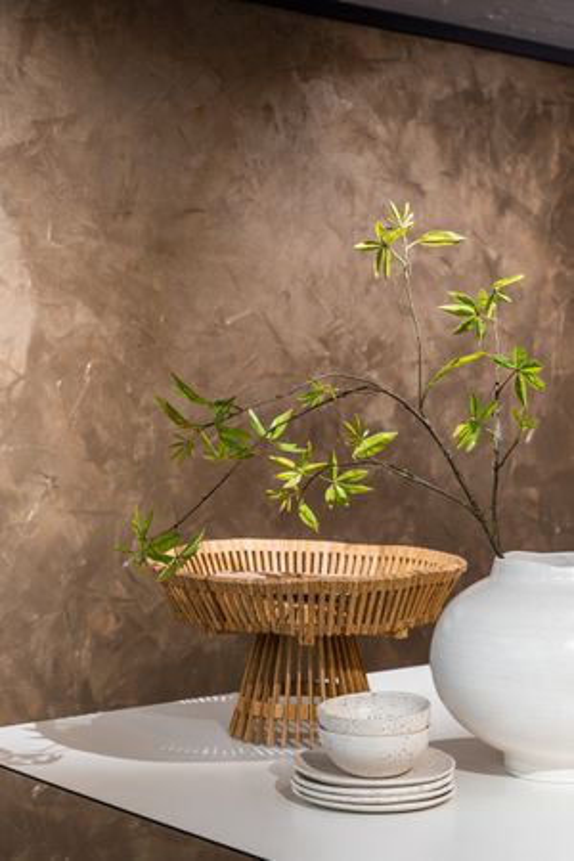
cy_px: 430
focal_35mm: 63
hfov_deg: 21.6
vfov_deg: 31.9
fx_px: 1507
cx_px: 287
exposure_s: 1/1.67
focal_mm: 63
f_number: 7.1
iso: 100
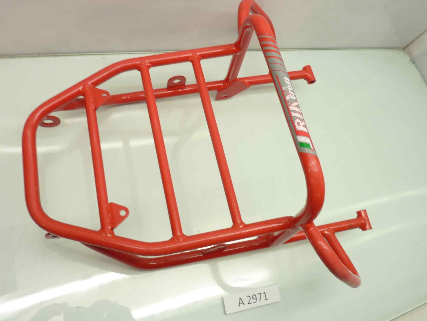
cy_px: 152
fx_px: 345
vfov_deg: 49.7
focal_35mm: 28
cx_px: 220
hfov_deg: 63.4
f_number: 3.3
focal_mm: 4.1
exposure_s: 1/15
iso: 80
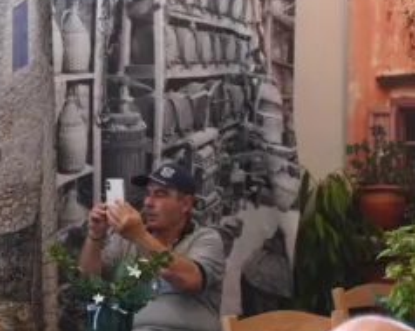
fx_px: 2479
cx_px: -71
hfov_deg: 9.5
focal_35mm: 202
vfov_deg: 7.6
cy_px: 346
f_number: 3.2
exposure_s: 1/250
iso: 640
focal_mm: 50
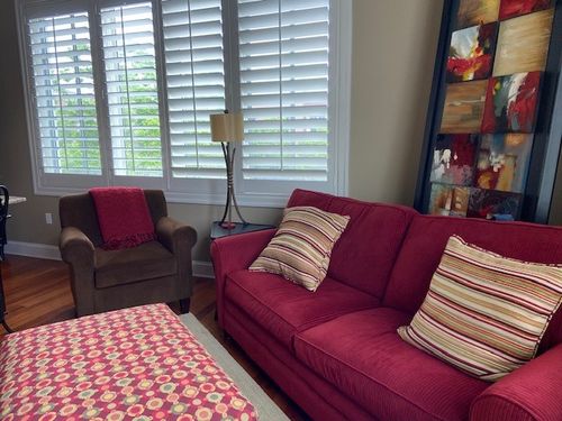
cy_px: 210
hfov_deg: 67.3
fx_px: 422
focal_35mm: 26
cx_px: 281
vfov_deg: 53.1
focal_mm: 4.25
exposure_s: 1/60
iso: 64
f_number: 1.8
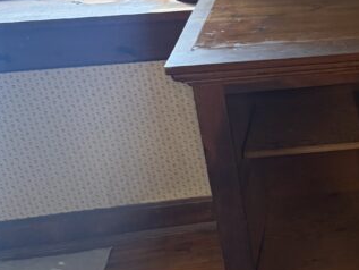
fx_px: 871
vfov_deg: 17.5
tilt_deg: -24.1
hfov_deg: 19.8
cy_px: 86
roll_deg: +0.7
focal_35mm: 84
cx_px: 555
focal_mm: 5.96
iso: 160
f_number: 1.6
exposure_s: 1/60
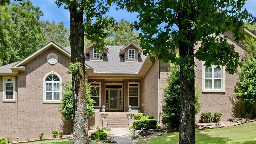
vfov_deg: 24.8
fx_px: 326
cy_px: 99
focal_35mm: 48
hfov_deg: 42.8
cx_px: 117
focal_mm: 35
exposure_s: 1/2500
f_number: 5.6
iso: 1250
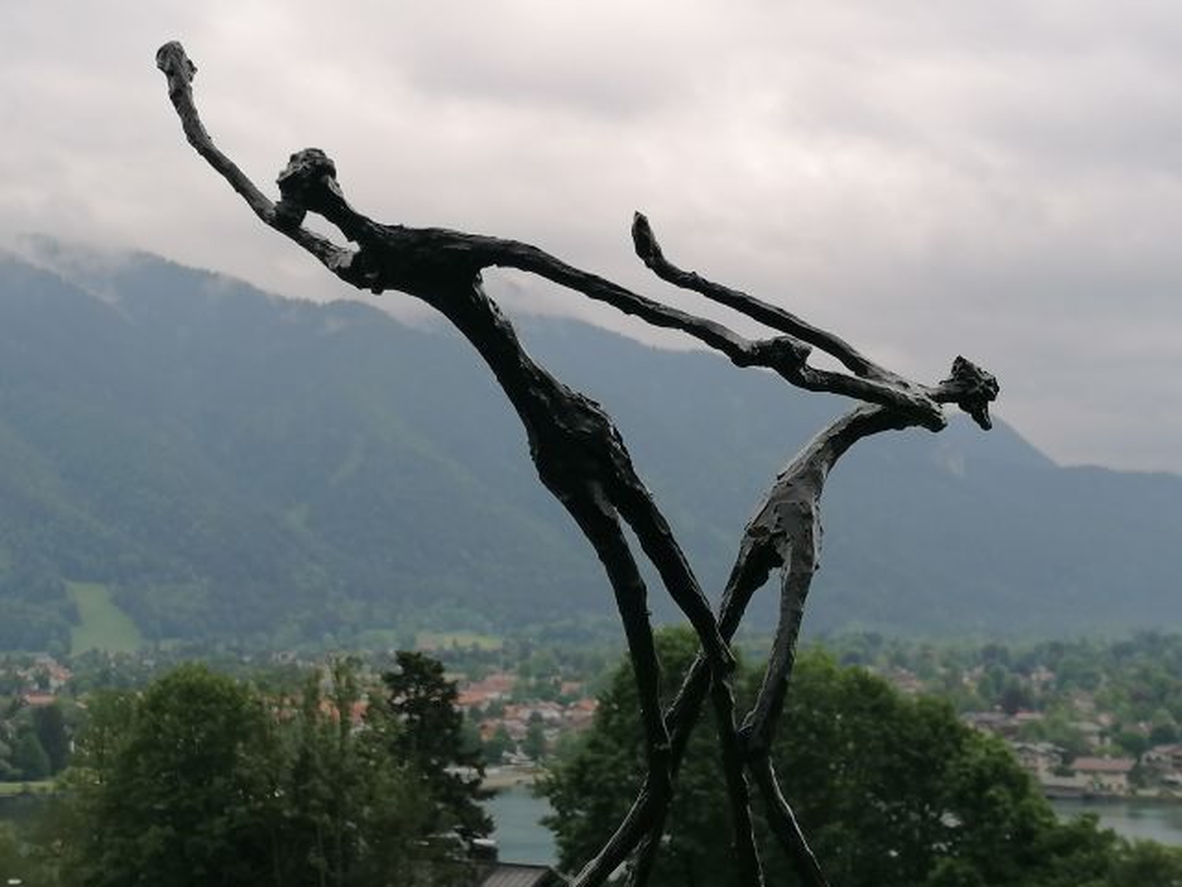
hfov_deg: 28.6
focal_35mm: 68
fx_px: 2322
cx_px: 591
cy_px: 444
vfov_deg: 21.6
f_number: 1.8
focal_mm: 4.75
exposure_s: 1/743
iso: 50
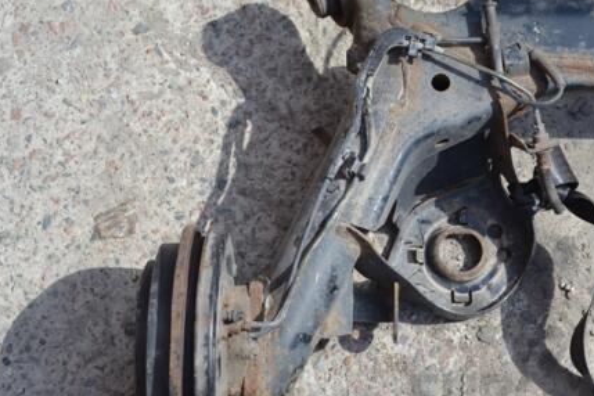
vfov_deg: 16.3
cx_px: 385
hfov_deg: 24.1
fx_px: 1386
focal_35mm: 84
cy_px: 210
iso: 100
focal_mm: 40
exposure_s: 1/200
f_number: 7.1
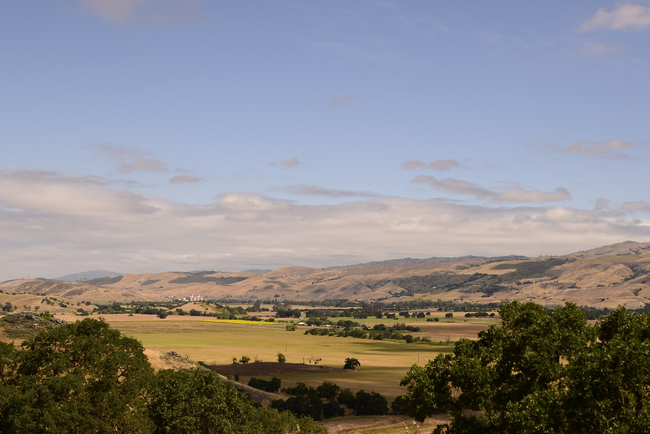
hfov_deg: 36.7
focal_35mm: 54
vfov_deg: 25.0
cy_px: 287
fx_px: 975
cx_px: 392
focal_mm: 24
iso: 100
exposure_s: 1/640
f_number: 6.3
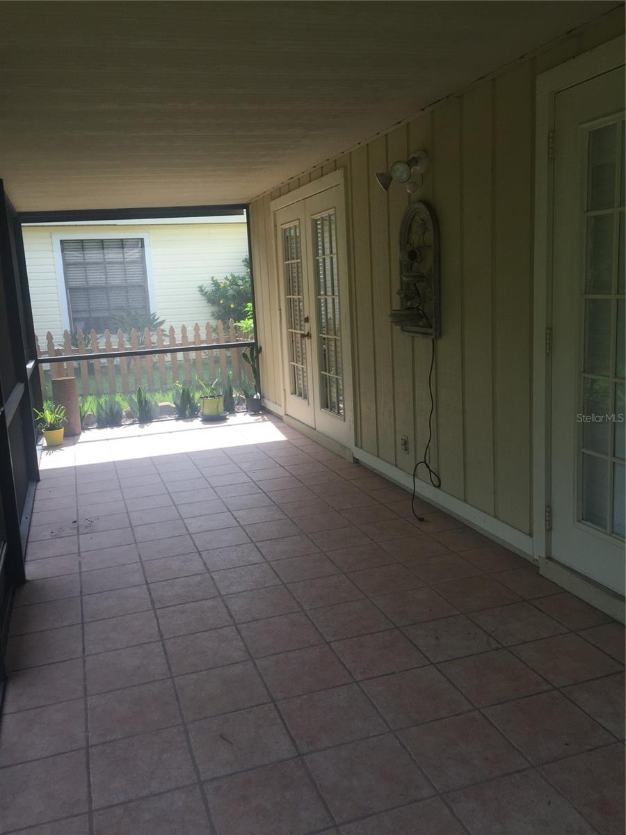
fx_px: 699
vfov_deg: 61.7
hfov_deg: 48.2
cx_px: 313
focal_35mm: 29
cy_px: 418
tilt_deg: -11.6
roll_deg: +3.4
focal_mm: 4.15
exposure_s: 1/482
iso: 32
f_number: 2.2
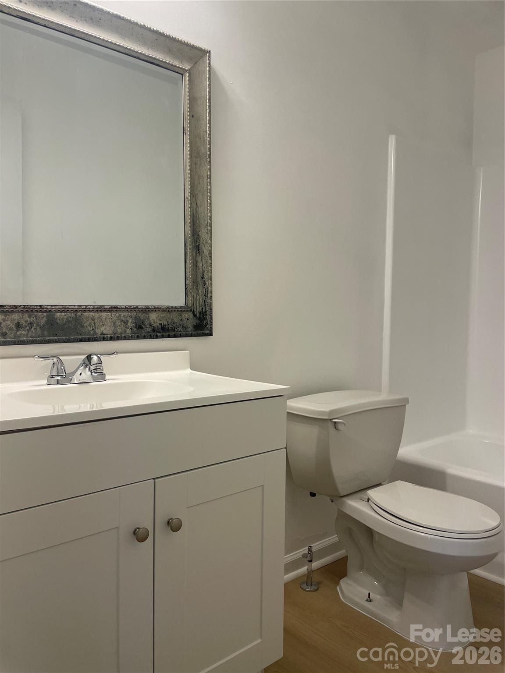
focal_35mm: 26
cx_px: 252
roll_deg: +0.0
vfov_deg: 67.3
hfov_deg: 53.1
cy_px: 336
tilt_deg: -1.1
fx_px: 506
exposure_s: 1/120
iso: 100
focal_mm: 4.2
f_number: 1.6
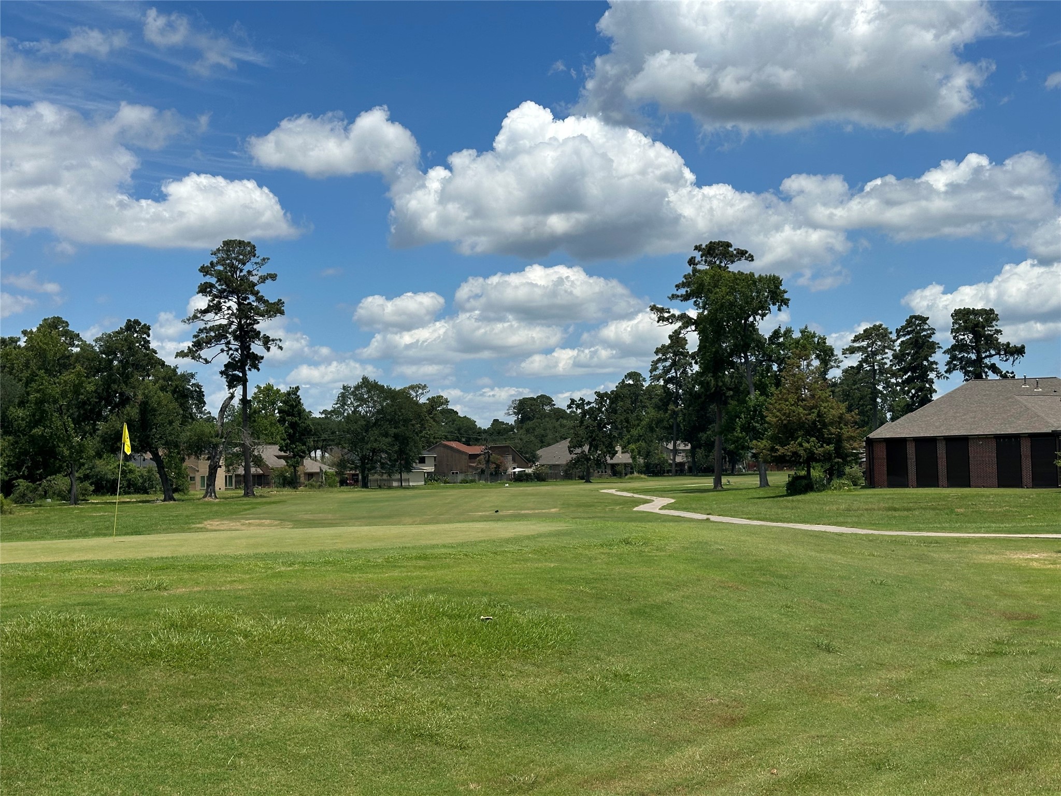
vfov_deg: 30.3
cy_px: 398
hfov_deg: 39.7
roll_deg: +0.8
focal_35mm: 48
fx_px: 1471
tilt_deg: +3.1
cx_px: 530
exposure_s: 1/5882
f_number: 1.78
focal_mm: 6.86
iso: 64
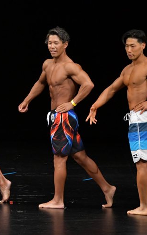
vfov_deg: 5.2
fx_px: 2578
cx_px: -4
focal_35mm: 402
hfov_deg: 3.3
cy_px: 117
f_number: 5.6
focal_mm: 170
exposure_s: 1/400
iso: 3200
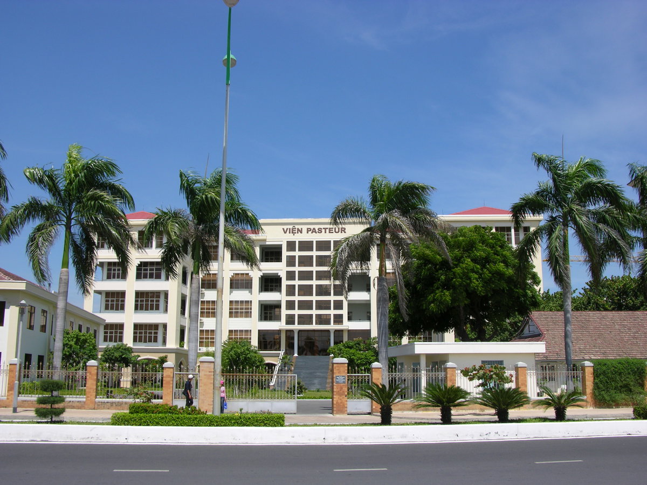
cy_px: 242
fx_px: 654
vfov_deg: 40.7
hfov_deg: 52.6
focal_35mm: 35
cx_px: 324
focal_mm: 8.9
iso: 50
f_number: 6.3
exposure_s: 1/269
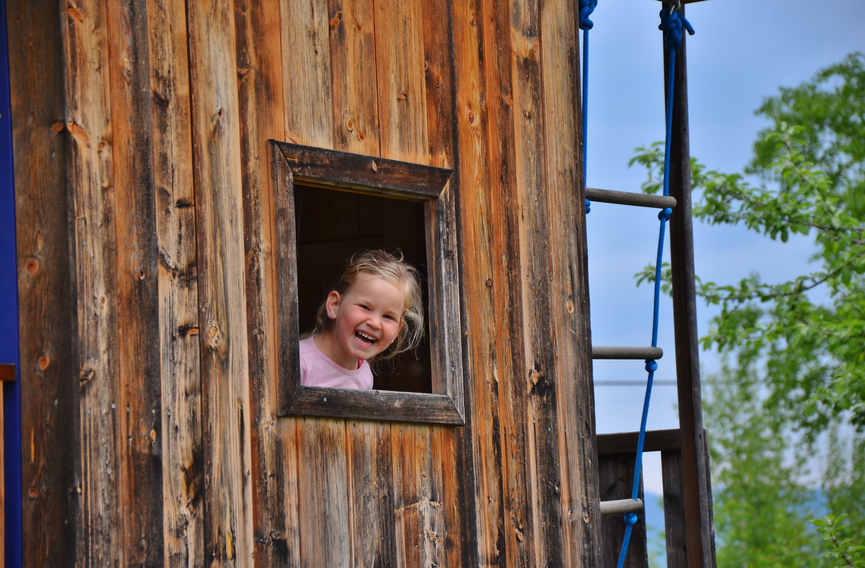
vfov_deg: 8.6
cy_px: 284
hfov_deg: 13.1
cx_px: 432
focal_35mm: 158
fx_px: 3767
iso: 100
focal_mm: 105
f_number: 5.6
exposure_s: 1/125
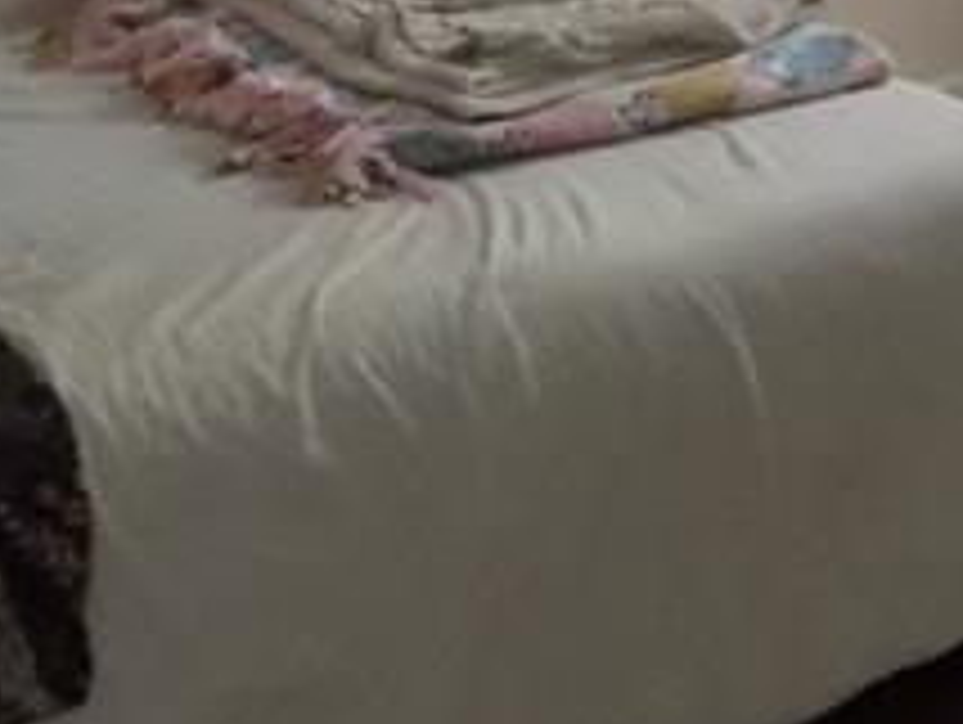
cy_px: -229
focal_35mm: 110
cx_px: 1188
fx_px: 3064
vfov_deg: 13.0
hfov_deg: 17.0
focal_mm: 4
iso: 800
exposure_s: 1/200
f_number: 3.1
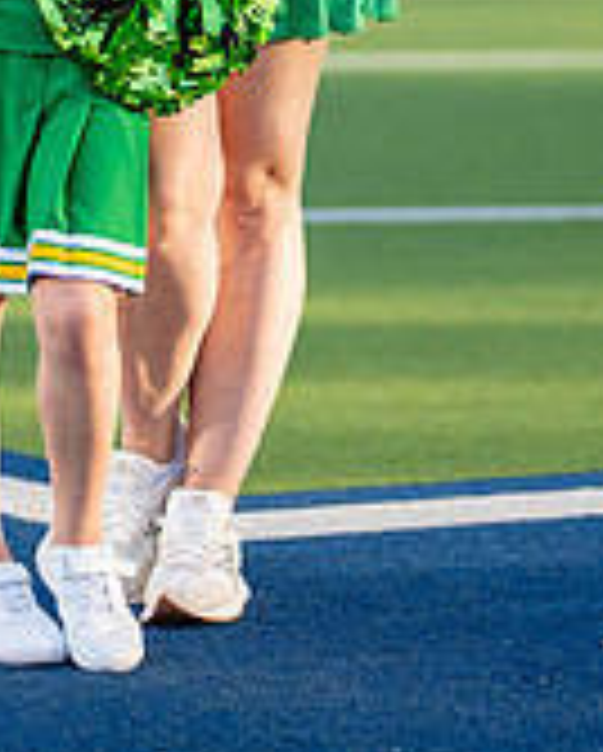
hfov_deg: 7.6
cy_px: -101
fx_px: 4520
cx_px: 170
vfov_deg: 9.4
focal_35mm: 203
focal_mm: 50
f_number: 1.2
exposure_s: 1/2500
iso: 100
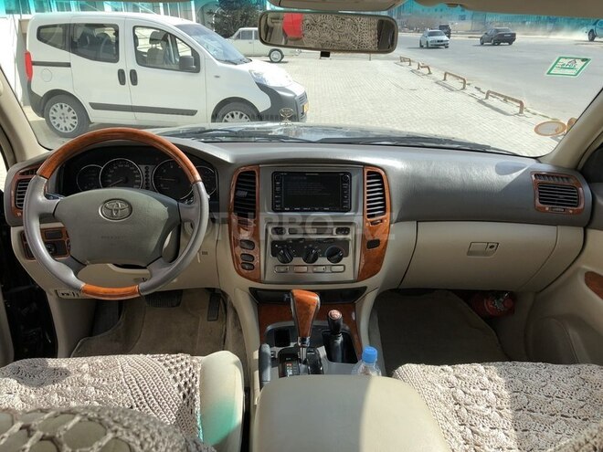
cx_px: 302
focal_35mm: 28
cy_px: 226
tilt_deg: -22.3
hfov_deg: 63.4
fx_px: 488
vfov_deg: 49.7
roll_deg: +1.5
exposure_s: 1/813
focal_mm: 4
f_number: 1.8
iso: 20
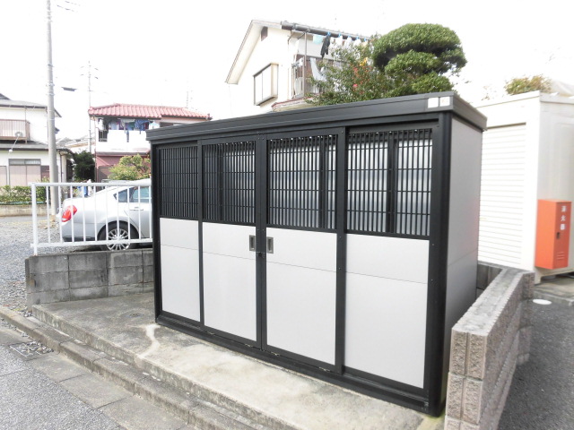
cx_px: 287
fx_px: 398
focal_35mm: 24
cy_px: 215
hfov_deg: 71.6
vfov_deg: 56.8
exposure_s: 1/250
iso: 100
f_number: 3.1
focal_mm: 4.3
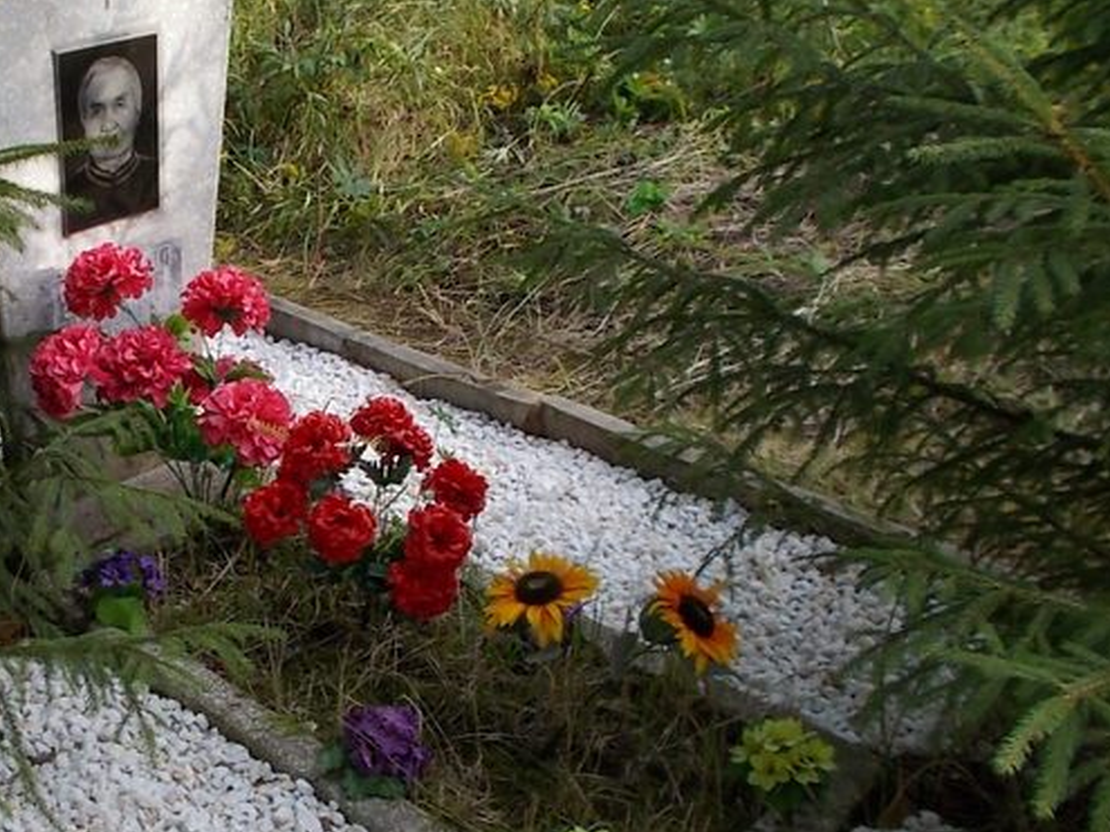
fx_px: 1346
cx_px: 226
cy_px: 471
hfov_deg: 42.8
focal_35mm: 42
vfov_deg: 34.3
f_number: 3.2
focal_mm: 4.6
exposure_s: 1/200
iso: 80
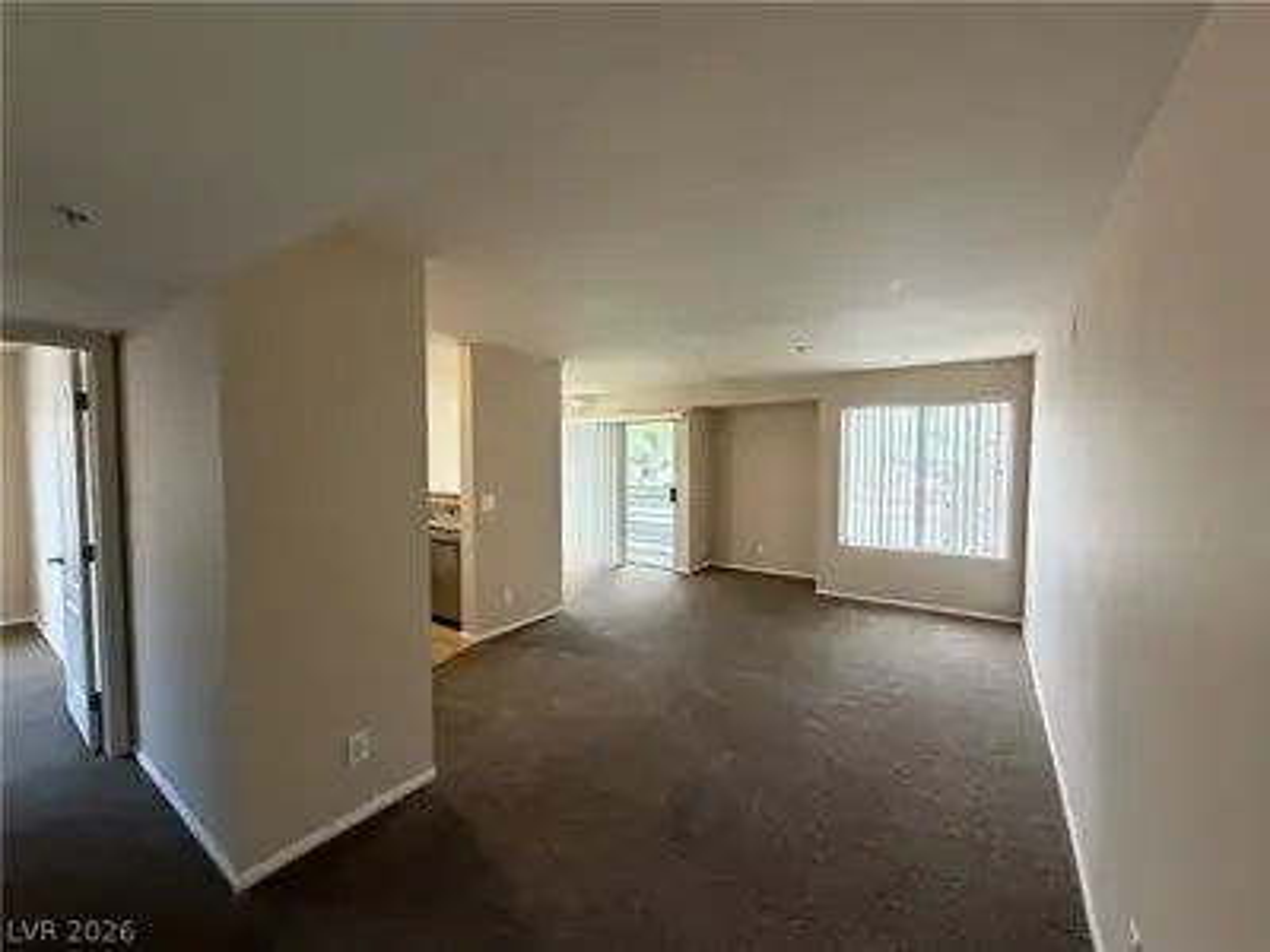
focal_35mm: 14
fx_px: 514
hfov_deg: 102.1
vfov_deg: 85.7
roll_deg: +0.0
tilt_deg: -2.3
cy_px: 476
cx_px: 635
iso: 500
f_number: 2.2
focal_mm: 2.22
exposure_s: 1/60
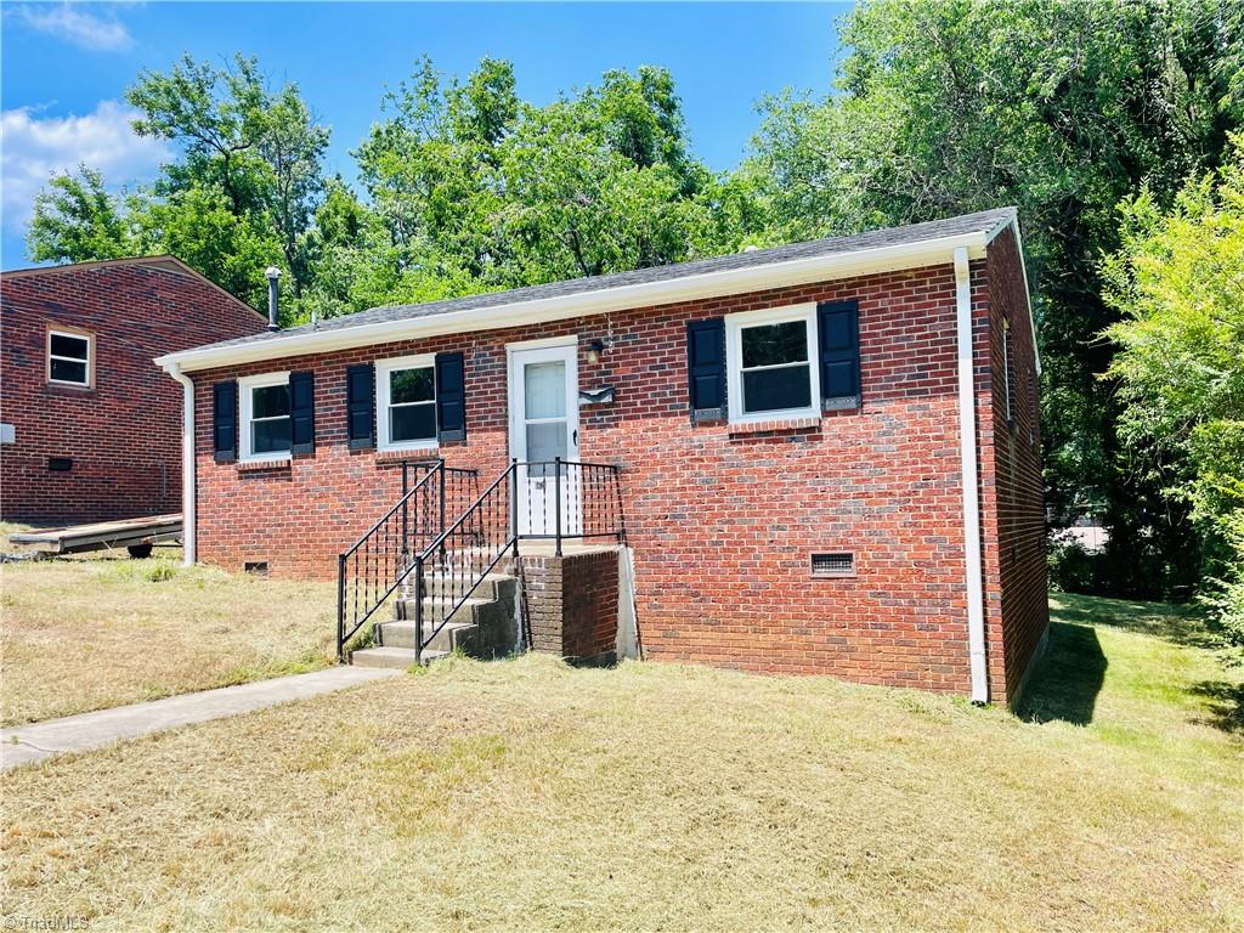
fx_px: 934
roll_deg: +1.7
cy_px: 466
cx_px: 622
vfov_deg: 53.1
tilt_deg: +4.3
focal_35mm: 26
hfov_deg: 67.3
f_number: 1.6
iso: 32
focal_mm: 4.2
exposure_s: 1/1984
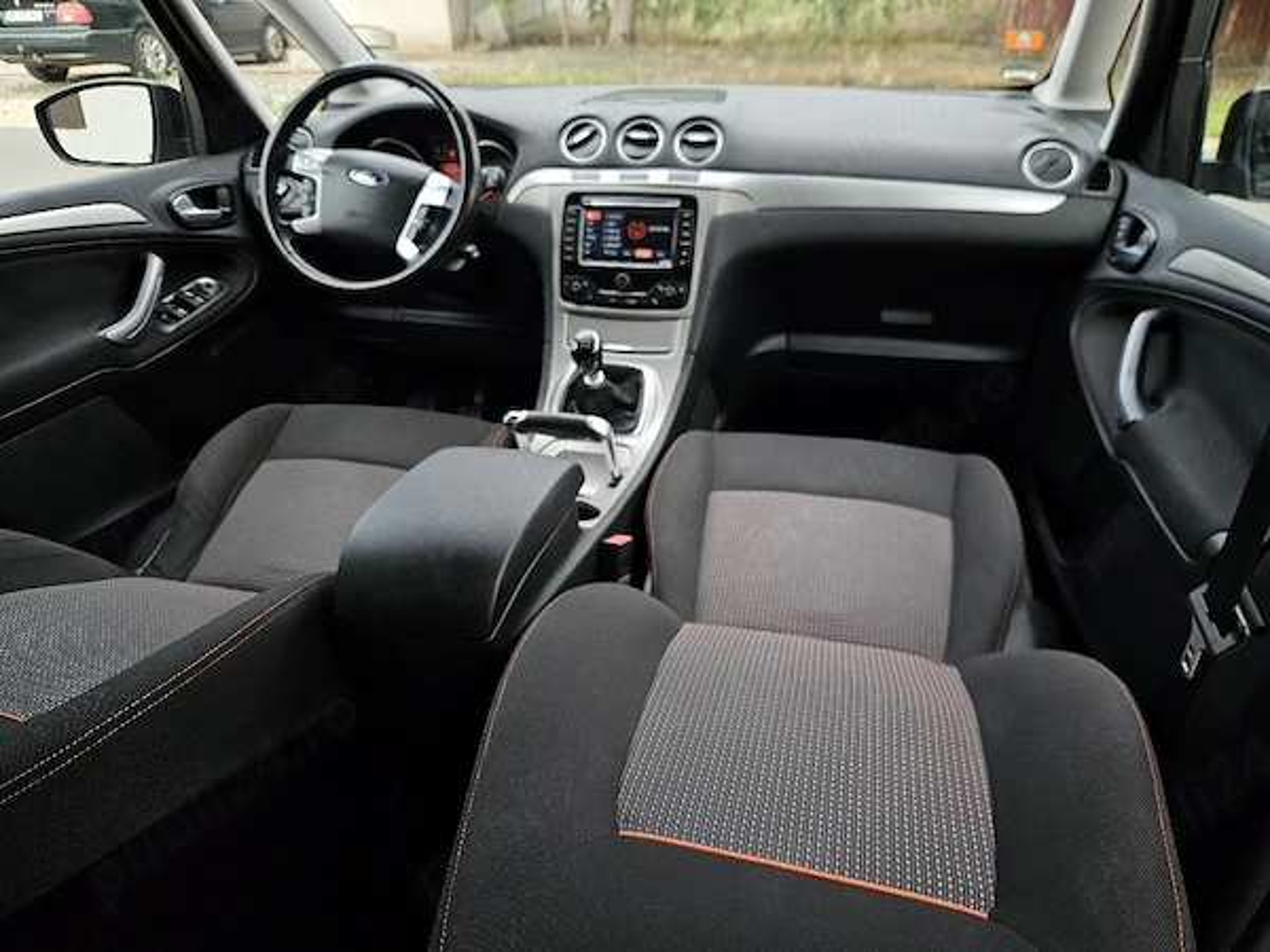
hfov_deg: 73.9
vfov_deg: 58.9
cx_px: 635
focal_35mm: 23
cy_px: 476
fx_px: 844
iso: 160
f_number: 1.8
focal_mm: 5.4
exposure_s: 1/182
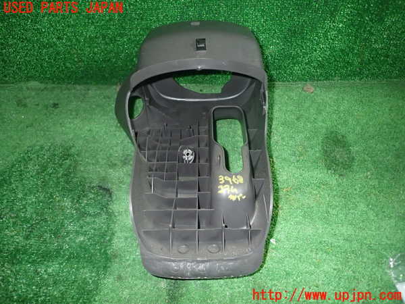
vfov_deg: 54.9
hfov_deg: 69.4
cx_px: 202
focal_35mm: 25
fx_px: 292
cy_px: 152
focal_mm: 4.5
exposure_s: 1/30
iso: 400
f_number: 5.6
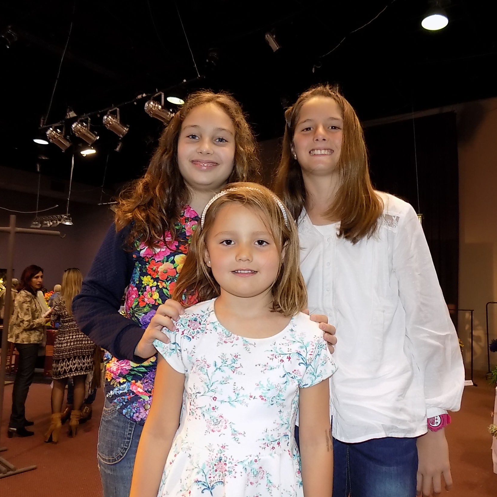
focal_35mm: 28
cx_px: 271
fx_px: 455
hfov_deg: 57.2
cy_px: 242
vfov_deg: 57.3
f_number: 3.1
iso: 200
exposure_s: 1/30
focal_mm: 4
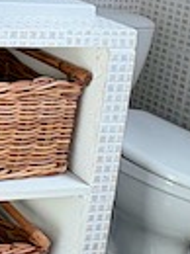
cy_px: -90
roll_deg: -5.1
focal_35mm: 69
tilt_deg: -3.6
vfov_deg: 24.1
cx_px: -259
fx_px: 507
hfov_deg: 14.5
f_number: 2.2
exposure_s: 1/66
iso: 250
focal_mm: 2.22
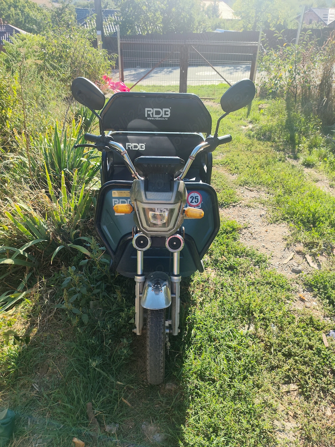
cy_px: 224
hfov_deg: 56.8
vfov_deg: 71.6
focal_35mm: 24
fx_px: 310
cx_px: 168
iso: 52
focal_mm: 5.24
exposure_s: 1/417
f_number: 1.7
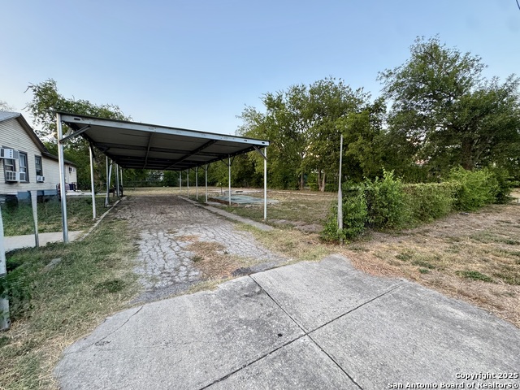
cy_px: 195
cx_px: 260
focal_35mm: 14
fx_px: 210
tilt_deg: -4.2
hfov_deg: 102.1
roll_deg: +0.4
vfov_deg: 85.7
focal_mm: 2.22
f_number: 2.2
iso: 160
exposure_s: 1/99
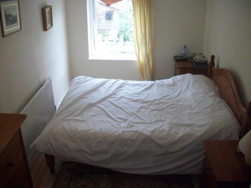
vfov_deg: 40.7
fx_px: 254
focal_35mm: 35
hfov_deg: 52.6
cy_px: 94
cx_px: 126
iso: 372
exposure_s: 1/125
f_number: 3.1
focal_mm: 6.3
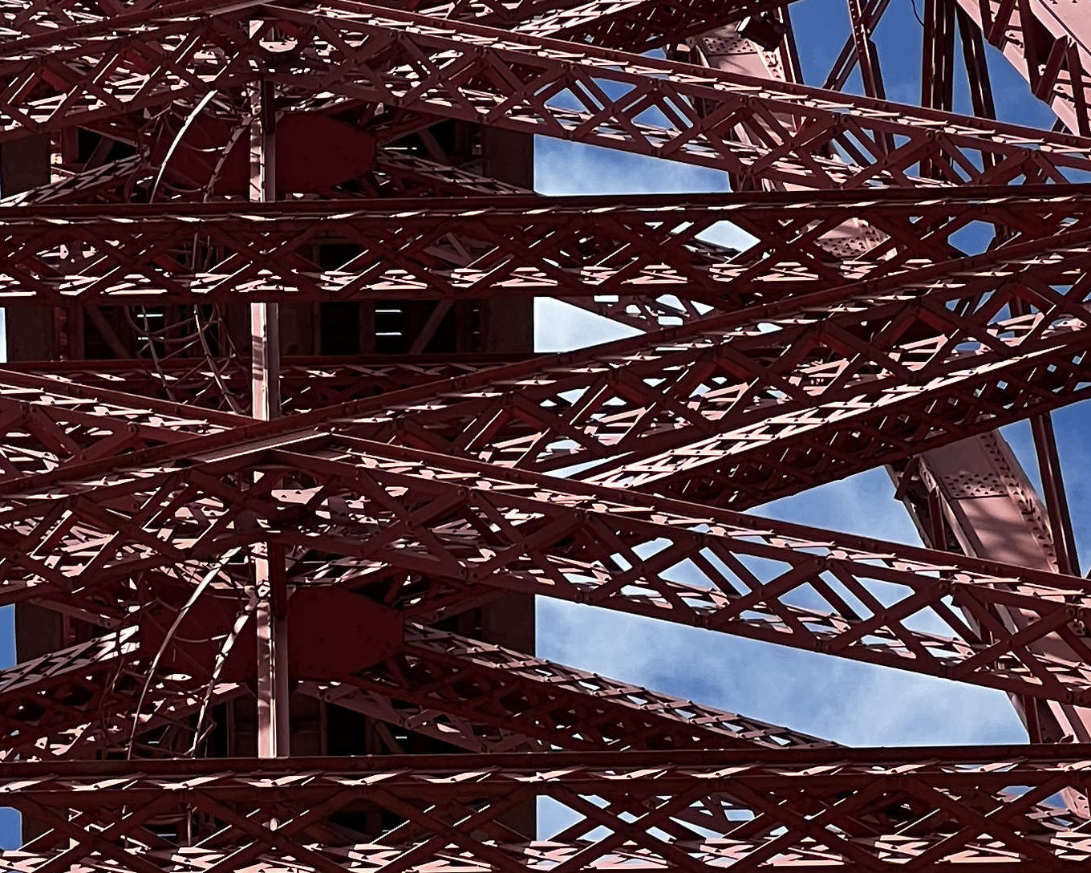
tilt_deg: +65.2
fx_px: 7136
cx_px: 300
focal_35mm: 221
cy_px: 1081
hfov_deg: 8.7
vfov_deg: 6.9
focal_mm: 9
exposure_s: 1/376
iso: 32
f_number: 2.8
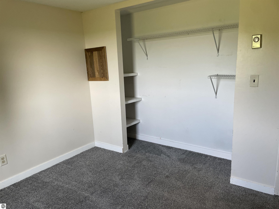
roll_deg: +2.5
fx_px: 210
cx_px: 140
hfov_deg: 67.3
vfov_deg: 53.1
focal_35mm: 26
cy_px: 104
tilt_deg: -10.7
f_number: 1.6
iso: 125
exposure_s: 1/121
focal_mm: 4.2
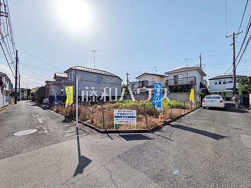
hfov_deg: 102.1
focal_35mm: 14
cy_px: 94
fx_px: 102
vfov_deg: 85.7
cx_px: 126
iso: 43
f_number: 2.2
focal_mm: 1.83
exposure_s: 1/6024
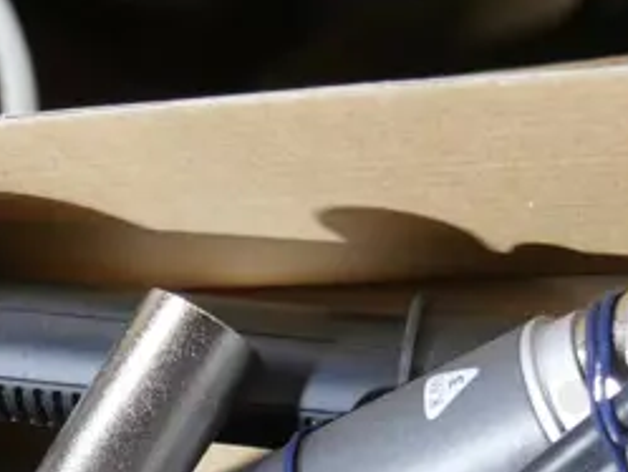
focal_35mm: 115
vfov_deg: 12.4
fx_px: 2087
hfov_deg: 17.1
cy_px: 634
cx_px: 404
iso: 1000
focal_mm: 14
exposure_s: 1/60
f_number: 3.5
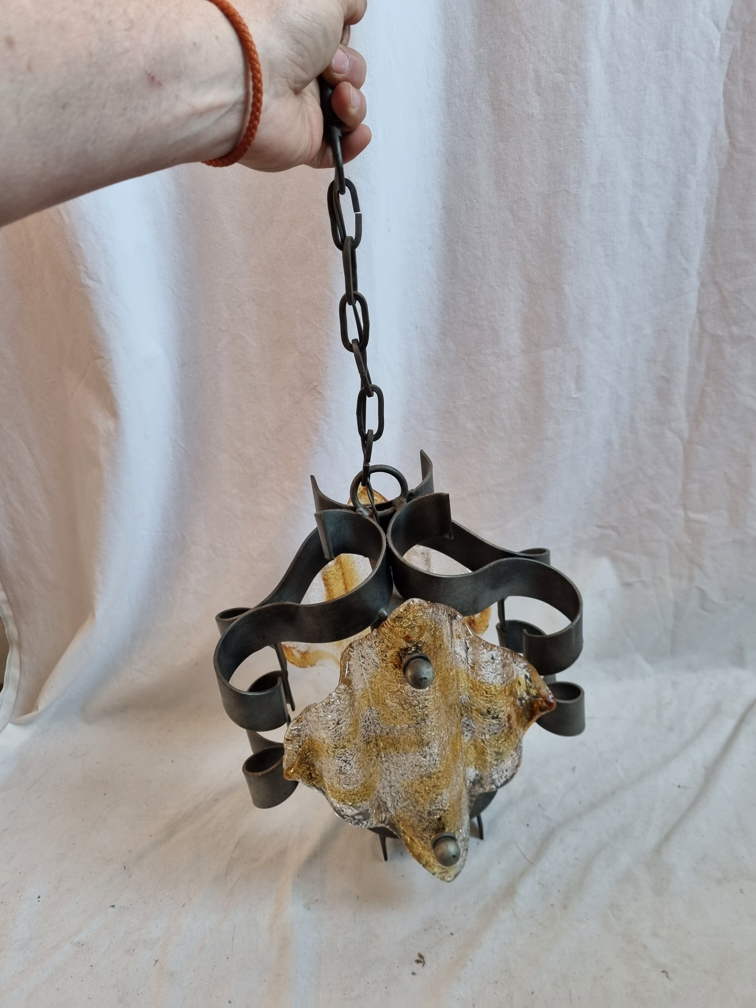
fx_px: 757
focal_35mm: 26
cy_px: 504
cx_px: 378
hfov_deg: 53.1
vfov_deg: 67.3
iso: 250
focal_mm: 5.4
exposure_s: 1/100
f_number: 1.8
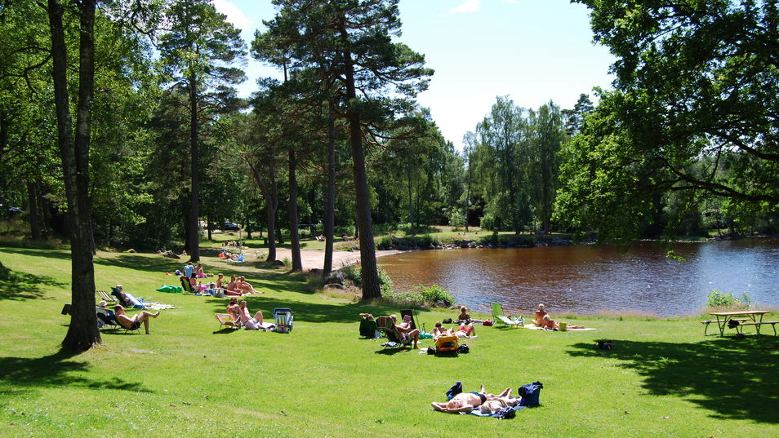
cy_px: 232
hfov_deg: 49.4
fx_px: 847
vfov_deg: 29.0
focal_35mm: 41
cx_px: 390
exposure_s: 1/200
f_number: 7.1
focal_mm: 26
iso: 100
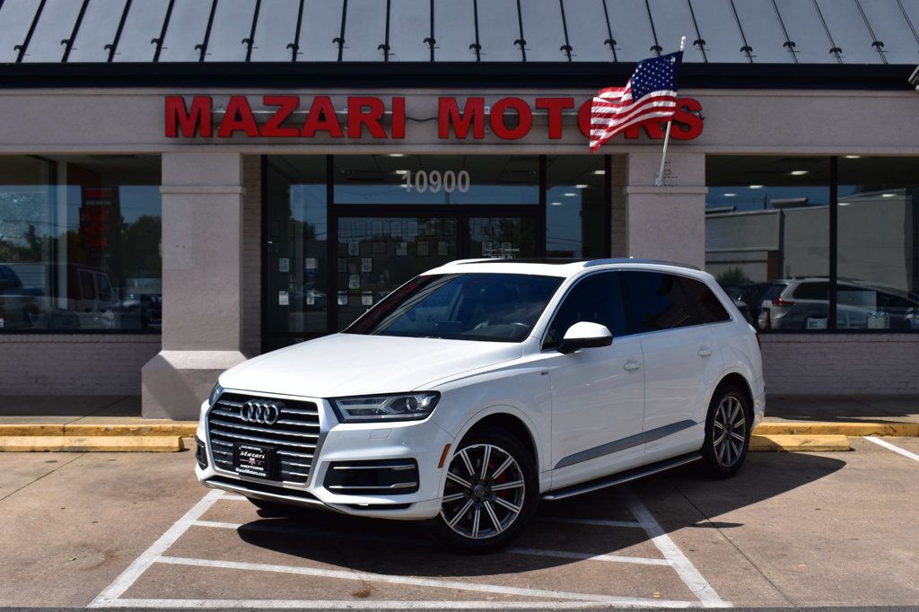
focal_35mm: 45
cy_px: 306
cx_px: 460
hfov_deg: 43.6
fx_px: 1148
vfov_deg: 29.8
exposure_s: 1/500
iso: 220
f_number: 11
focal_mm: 30
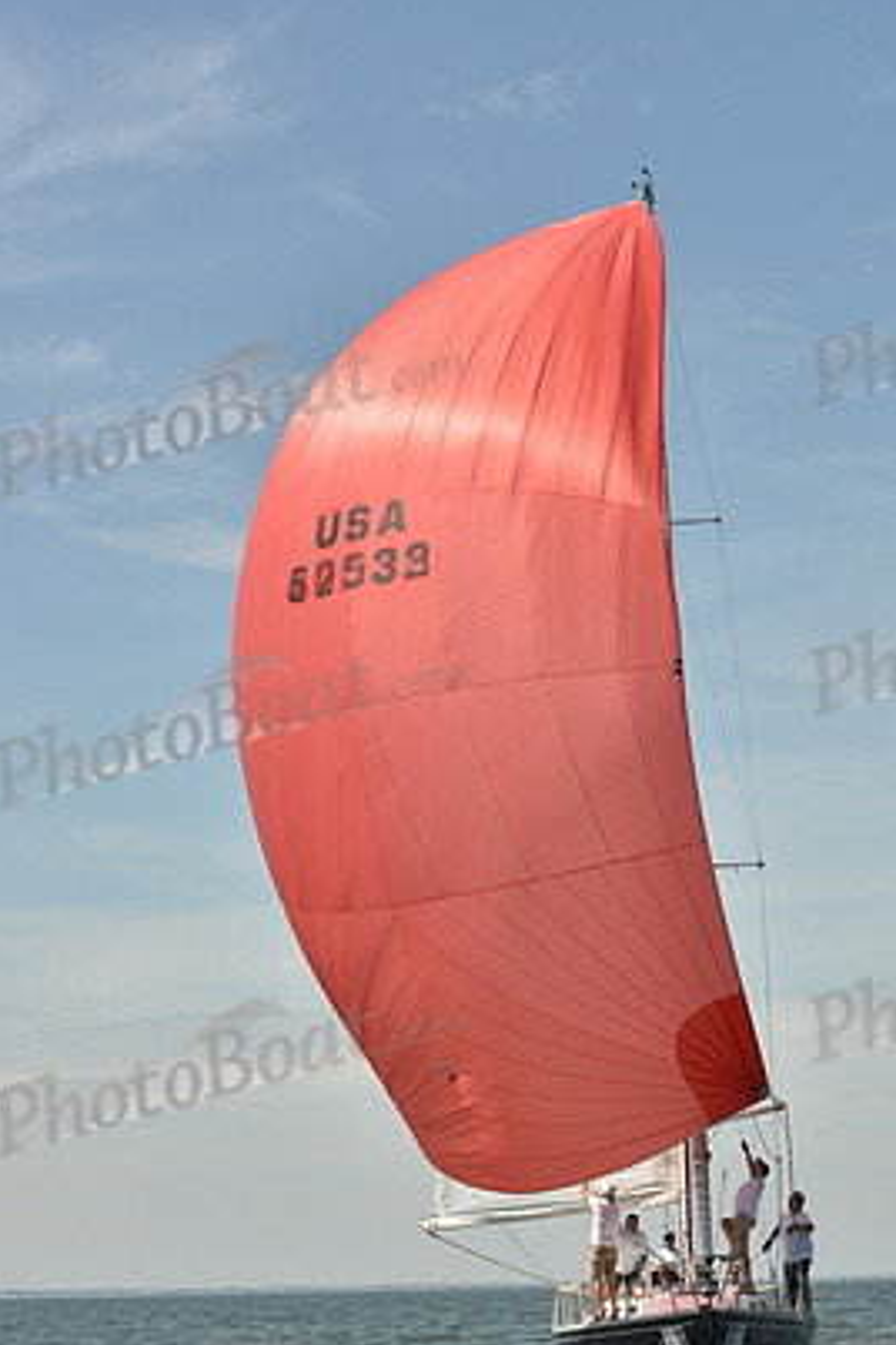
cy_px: 850
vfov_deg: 20.2
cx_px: 637
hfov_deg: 13.5
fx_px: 3770
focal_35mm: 101
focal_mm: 70
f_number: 10
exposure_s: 1/1000
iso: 320
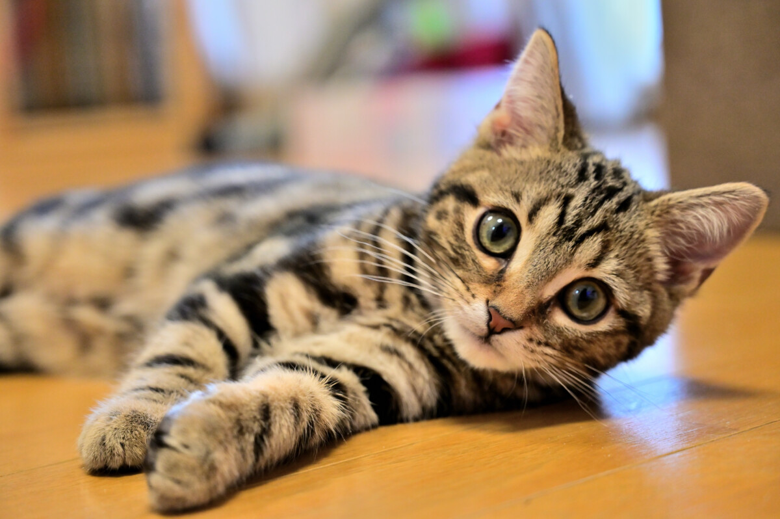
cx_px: 390
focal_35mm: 70
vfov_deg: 19.4
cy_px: 260
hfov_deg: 28.9
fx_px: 1515
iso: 2500
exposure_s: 1/250
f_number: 4
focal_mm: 70
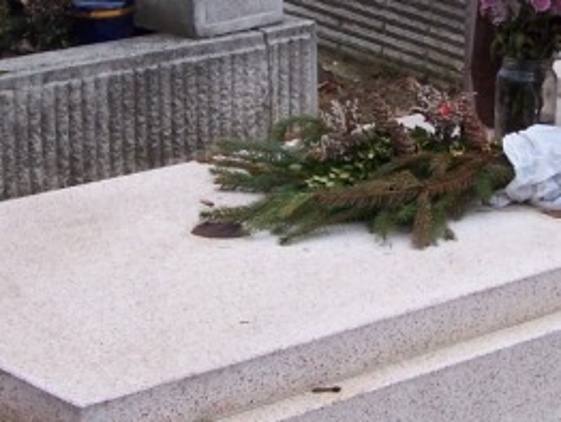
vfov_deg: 12.1
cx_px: 385
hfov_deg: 16.1
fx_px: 1979
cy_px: 114
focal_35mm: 122
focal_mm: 6.7
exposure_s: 1/80
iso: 80
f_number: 2.8
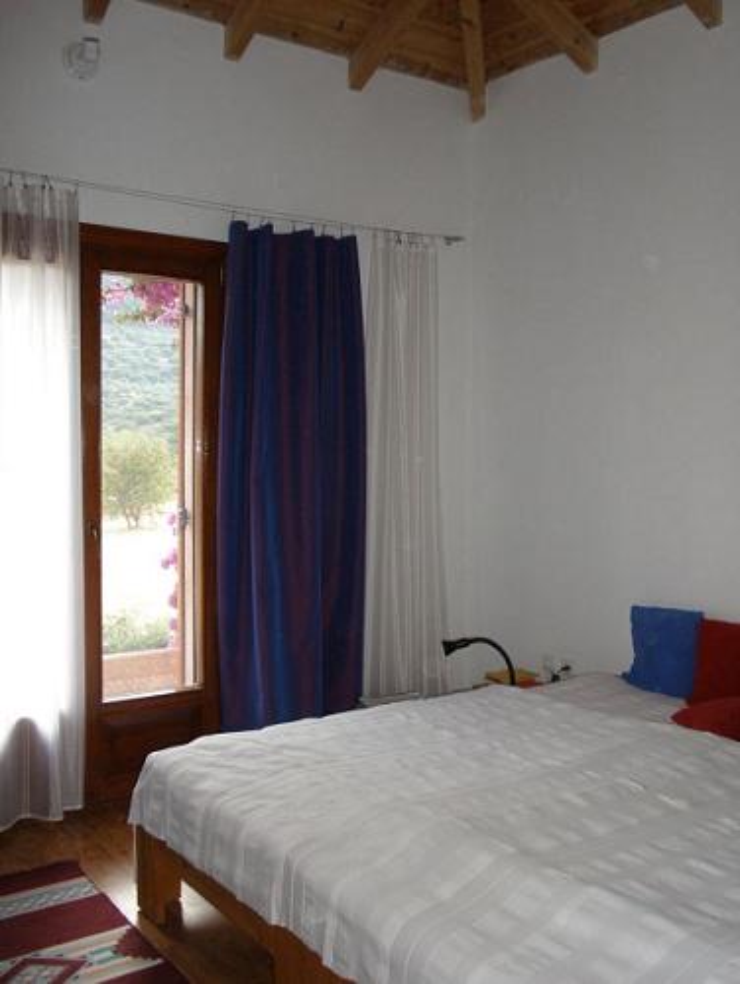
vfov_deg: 50.1
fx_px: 1053
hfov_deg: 38.7
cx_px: 370
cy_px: 492
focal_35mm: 37
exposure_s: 1/30
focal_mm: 6.6
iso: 100
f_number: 3.5
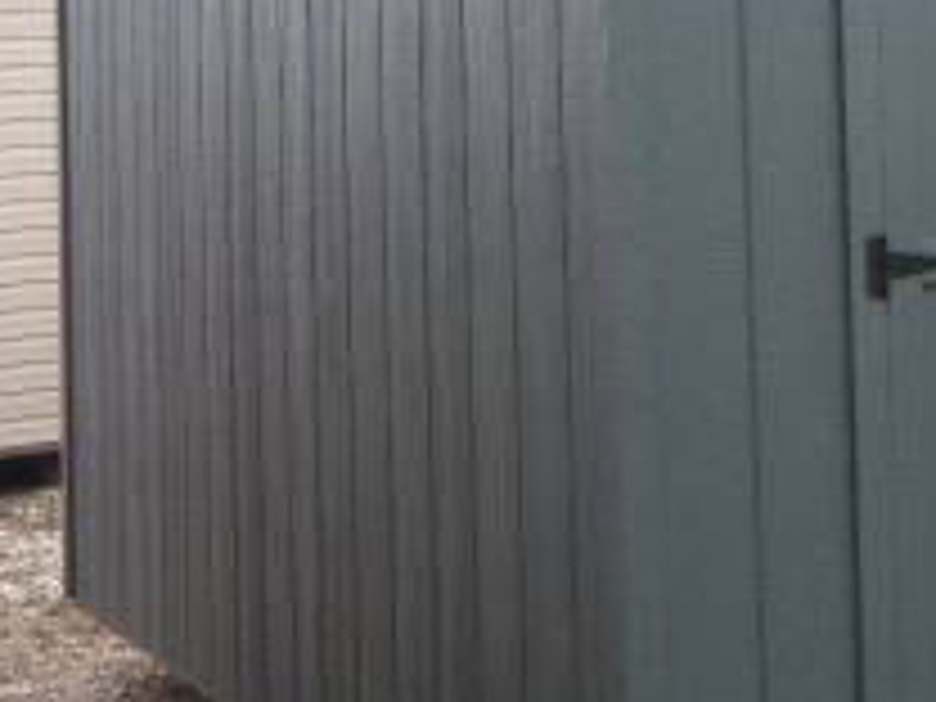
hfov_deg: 23.7
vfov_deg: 18.7
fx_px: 2082
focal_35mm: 77
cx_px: 1030
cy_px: 27
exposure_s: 1/125
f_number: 3.9
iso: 100
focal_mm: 4.5
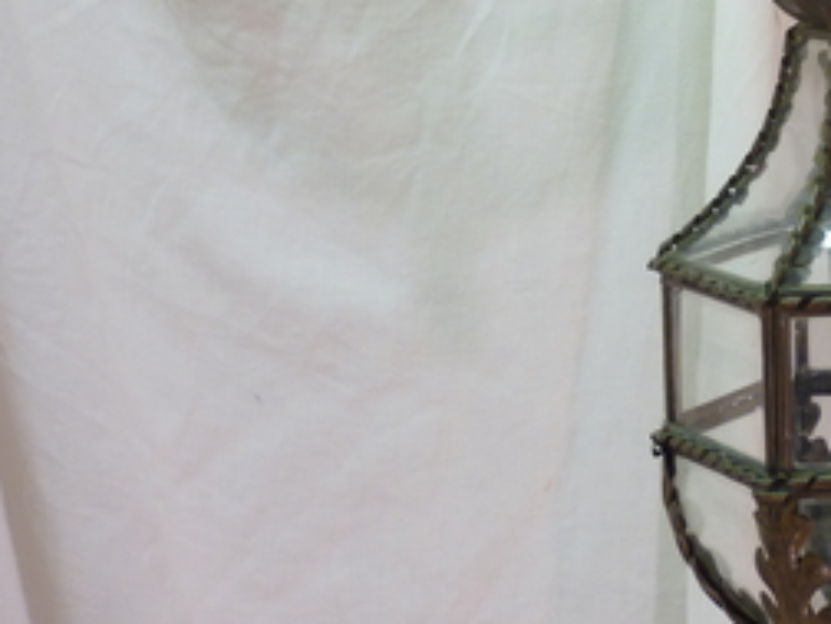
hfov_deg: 18.7
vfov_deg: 14.7
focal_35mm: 100
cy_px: 129
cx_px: 979
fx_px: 2401
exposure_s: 1/8
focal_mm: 6.9
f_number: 3.7
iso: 80
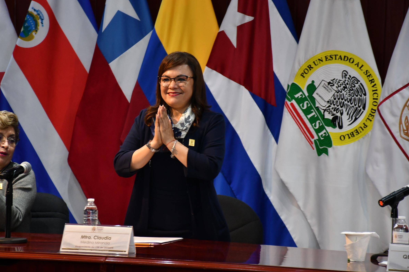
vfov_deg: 7.8
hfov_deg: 11.7
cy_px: 136
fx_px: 1999
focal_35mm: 176
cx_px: 172
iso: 1250
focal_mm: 100
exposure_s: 1/100
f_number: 5.6
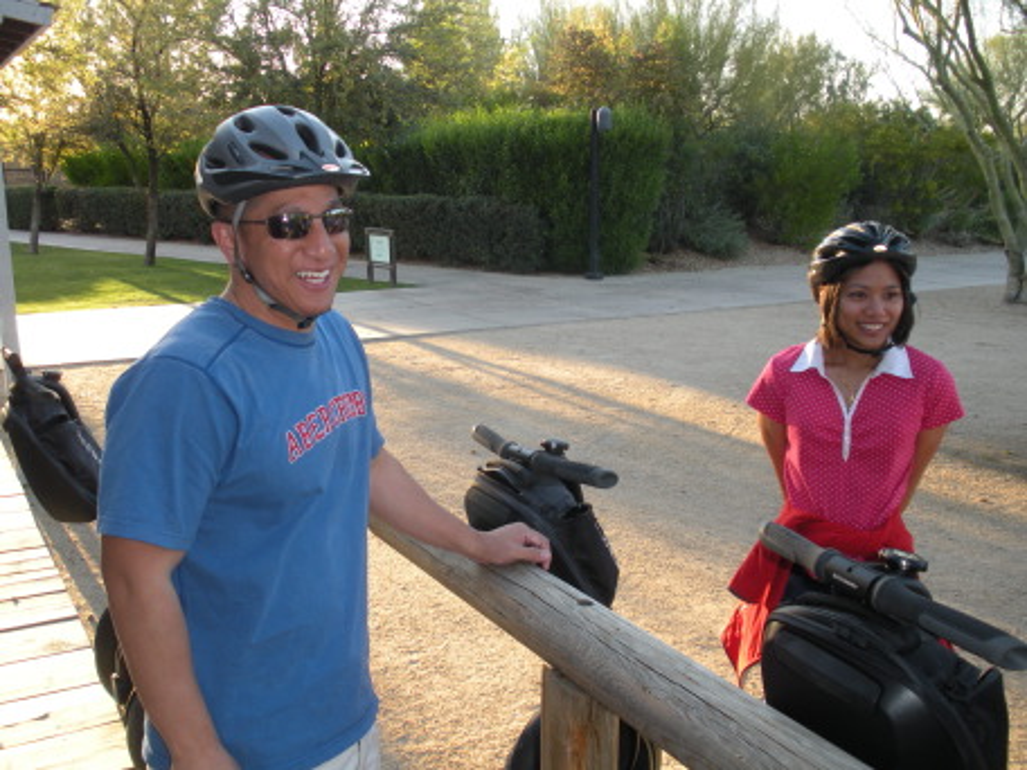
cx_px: 514
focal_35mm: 36
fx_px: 1068
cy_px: 385
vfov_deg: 39.7
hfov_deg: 51.4
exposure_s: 1/59.3
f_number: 3.5
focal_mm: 6.3
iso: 81
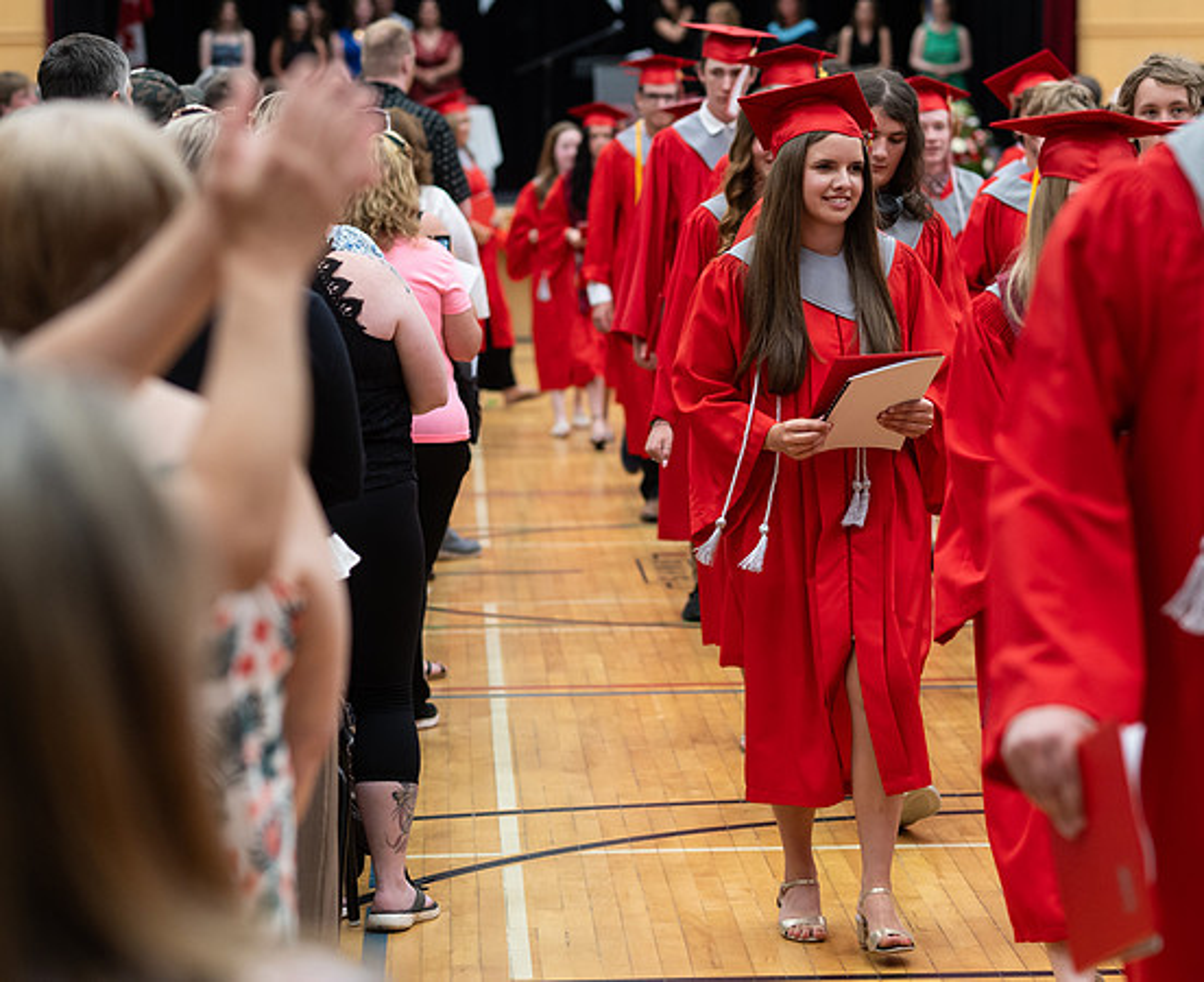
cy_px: 474
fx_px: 4045
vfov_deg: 13.8
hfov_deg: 16.9
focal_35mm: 113
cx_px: 744
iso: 1000
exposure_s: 1/200
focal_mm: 85
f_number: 2.8
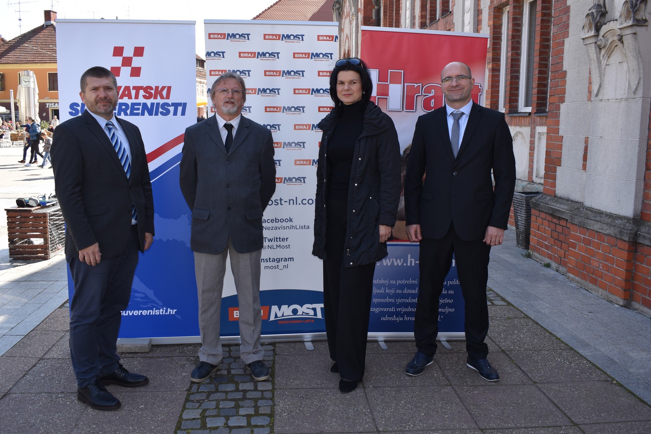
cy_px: 217
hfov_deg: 57.2
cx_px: 326
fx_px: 597
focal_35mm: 33
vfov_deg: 40.0
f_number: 5.6
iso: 100
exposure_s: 1/160
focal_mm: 22
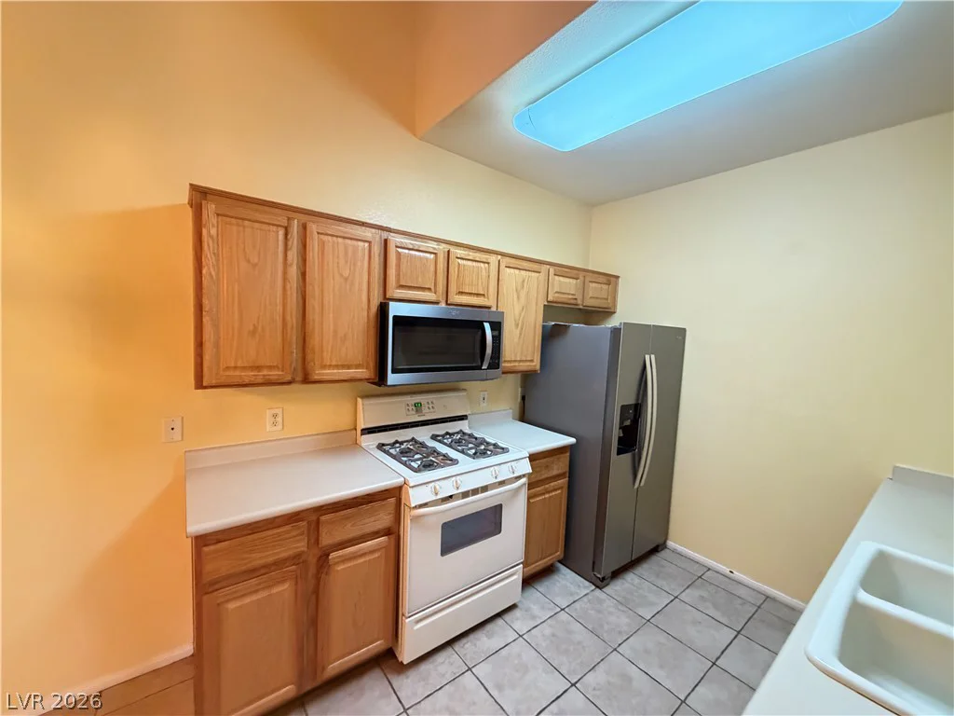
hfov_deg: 102.1
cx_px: 477
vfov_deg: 85.7
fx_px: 386
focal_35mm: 14
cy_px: 358
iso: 800
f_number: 2.2
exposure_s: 1/60
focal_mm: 2.22
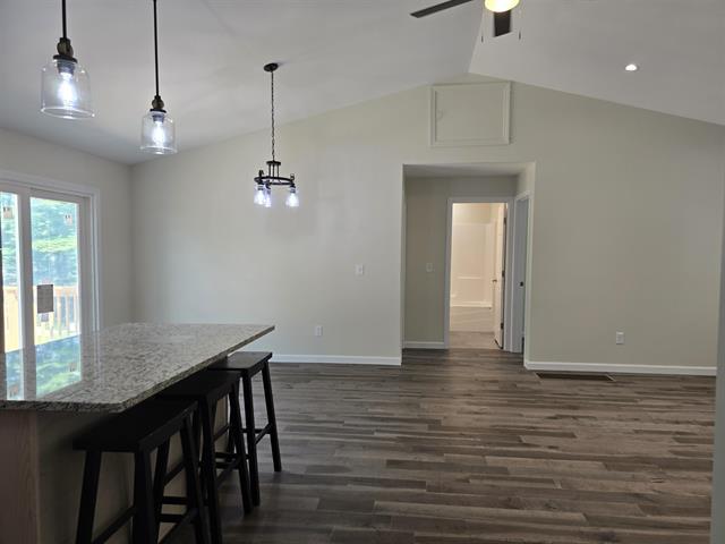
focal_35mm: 23
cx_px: 362
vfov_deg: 58.9
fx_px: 482
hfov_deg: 73.9
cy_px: 272
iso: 64
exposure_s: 1/120
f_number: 1.7
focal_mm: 6.3
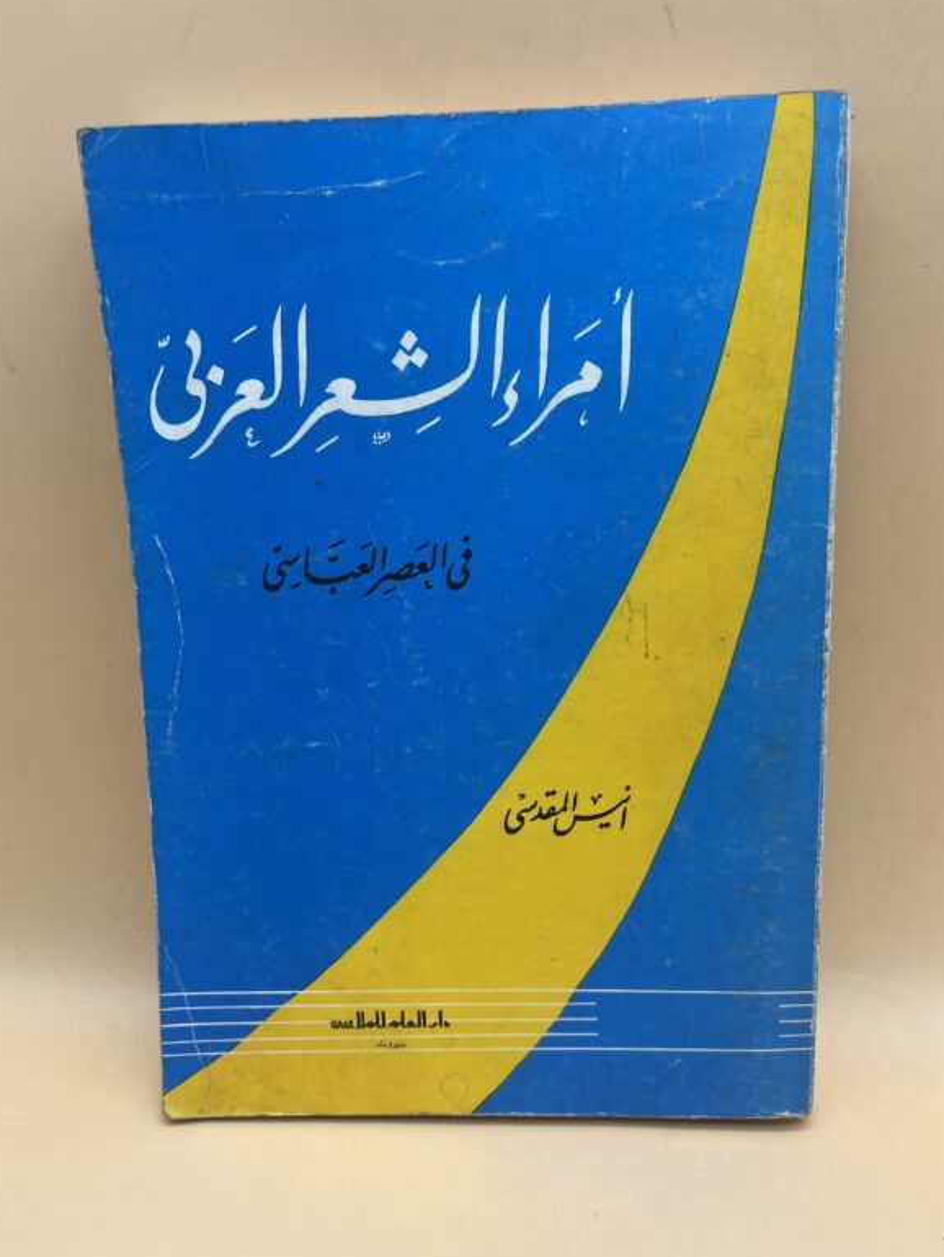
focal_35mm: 27
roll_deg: +1.4
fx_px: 981
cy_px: 615
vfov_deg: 65.3
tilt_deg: -21.7
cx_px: 465
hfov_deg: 51.4
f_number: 1.6
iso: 50
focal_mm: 5.1
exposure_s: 1/287
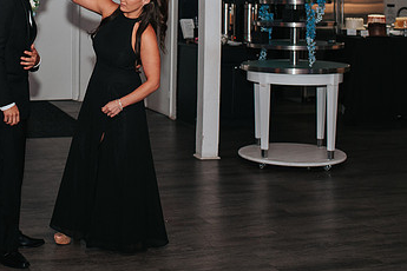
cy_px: 28
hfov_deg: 27.1
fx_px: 825
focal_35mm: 73
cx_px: 73
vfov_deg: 18.4
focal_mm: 35
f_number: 2.8
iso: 1000
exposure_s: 1/200
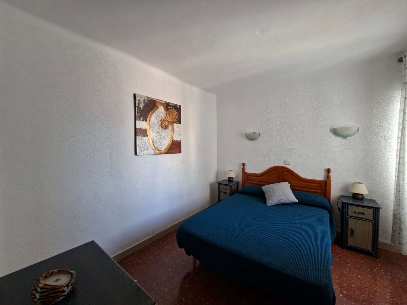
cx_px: 204
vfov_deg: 89.9
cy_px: 152
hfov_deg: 106.2
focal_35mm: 13
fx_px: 153
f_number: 2.2
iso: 80
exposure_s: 1/40
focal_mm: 1.74
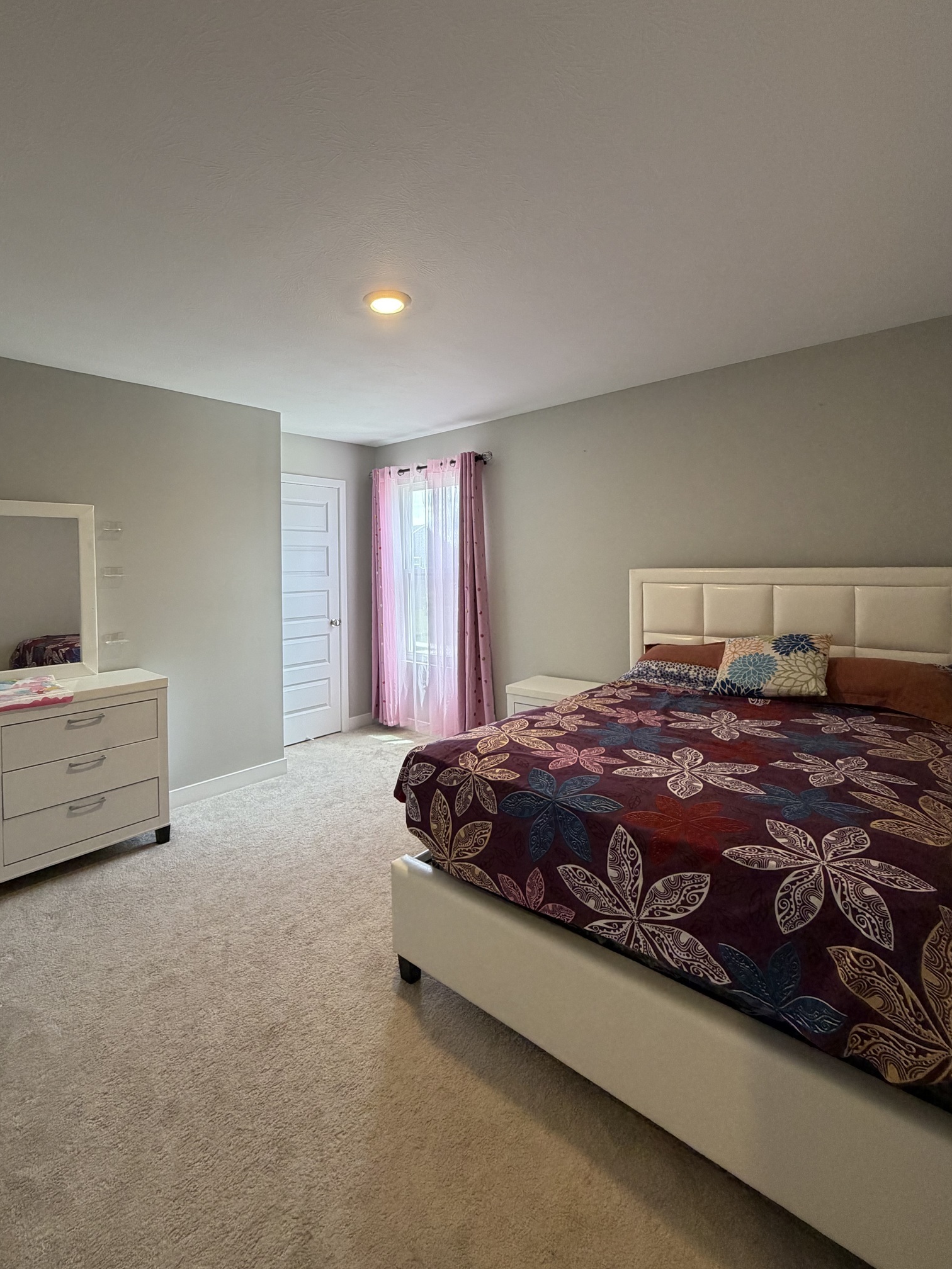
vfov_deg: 94.2
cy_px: 574
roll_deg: +0.2
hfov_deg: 77.7
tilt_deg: -1.7
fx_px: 587
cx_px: 412
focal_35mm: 16
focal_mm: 2.22
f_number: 2.2
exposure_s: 1/120
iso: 250
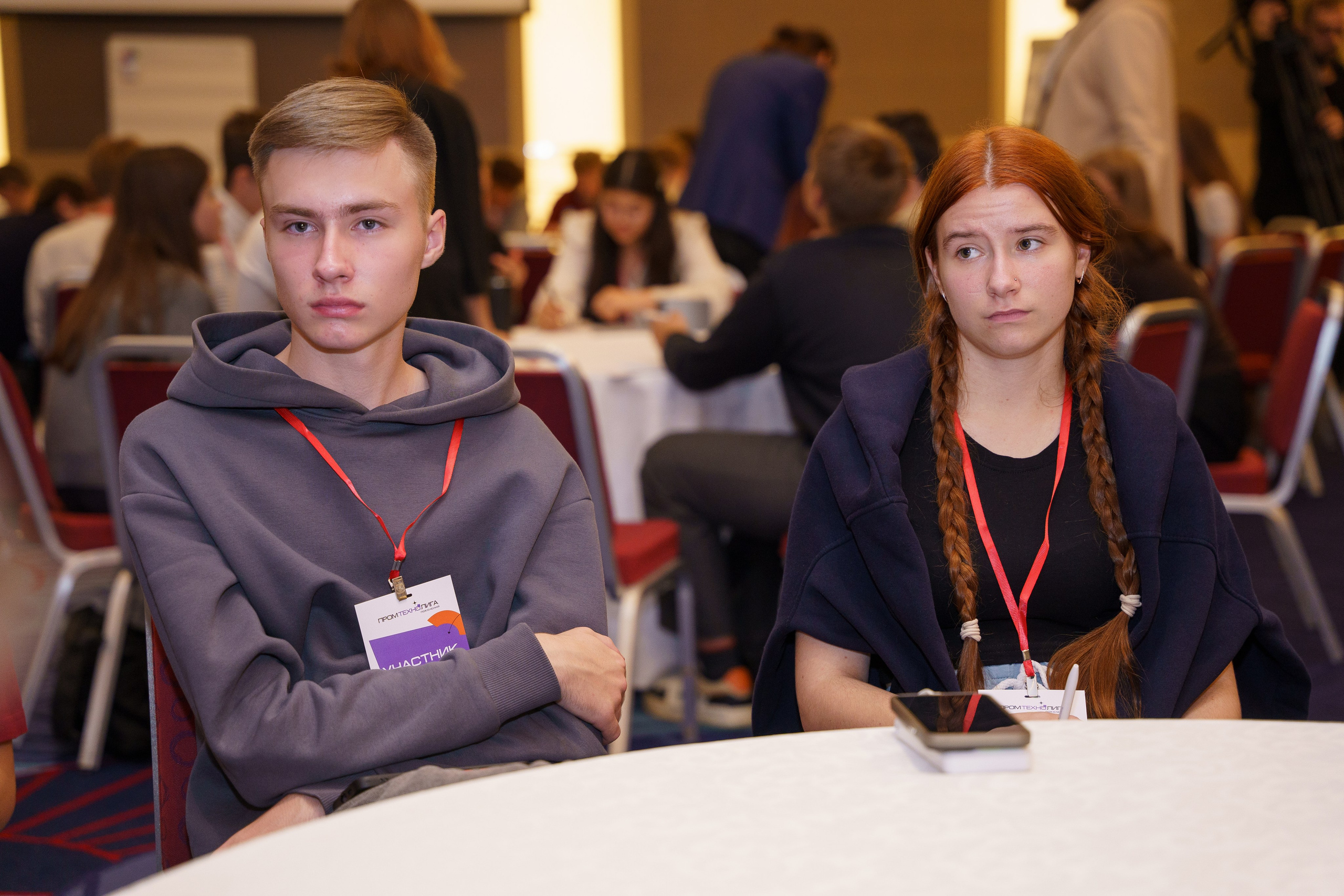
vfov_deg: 19.5
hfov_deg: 28.8
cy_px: 448
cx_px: 672
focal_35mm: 70
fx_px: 2613
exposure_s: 1/160
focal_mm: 70
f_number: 3.2
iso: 1600
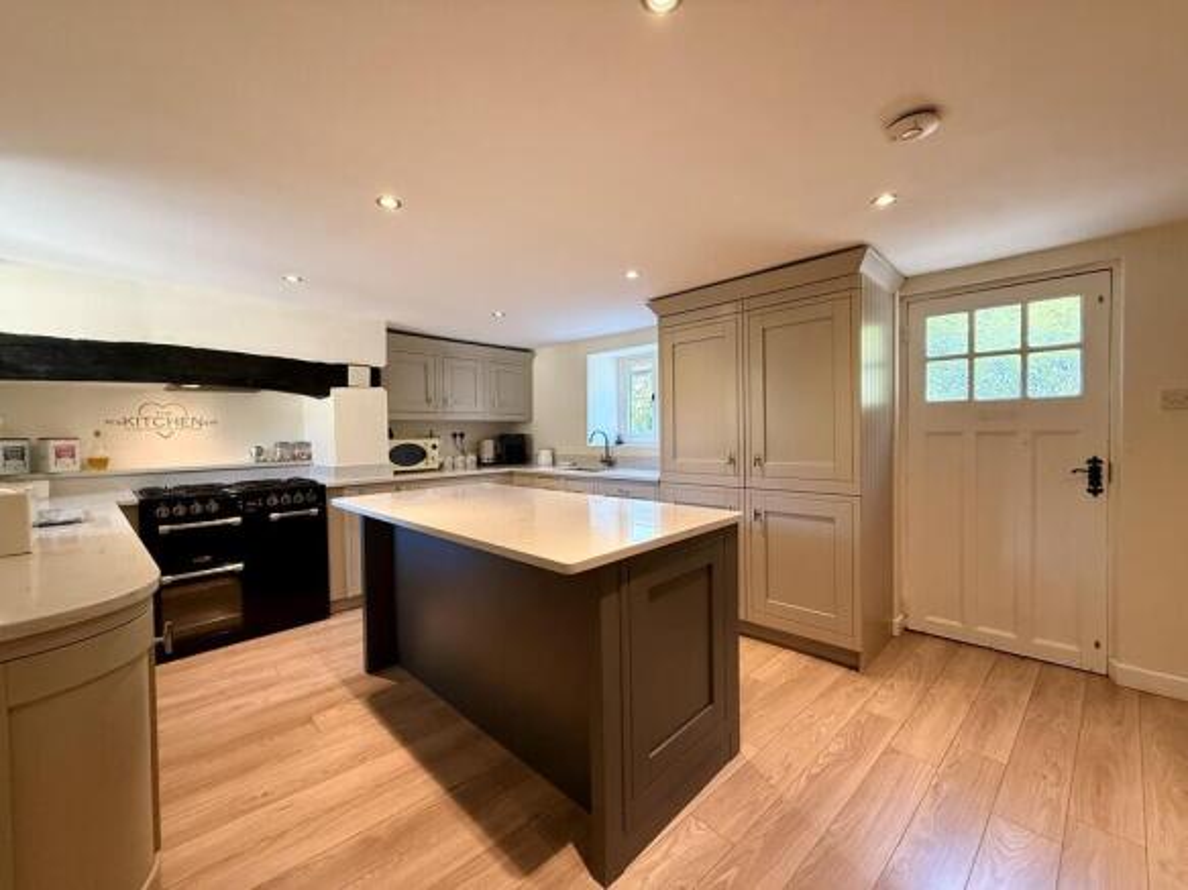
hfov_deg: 102.1
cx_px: 594
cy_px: 445
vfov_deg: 85.7
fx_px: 480
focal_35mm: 14
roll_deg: +0.6
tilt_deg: -1.2
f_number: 2.2
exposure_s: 1/100
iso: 320
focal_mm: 2.22
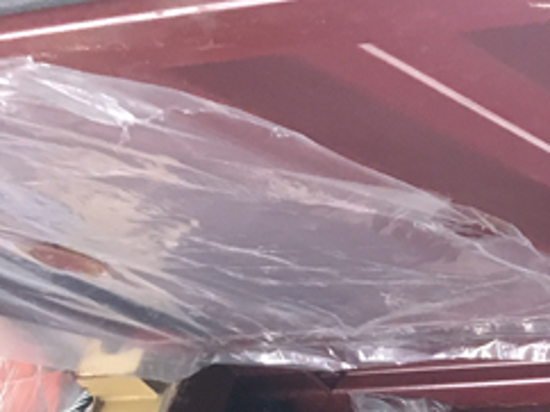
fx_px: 1714
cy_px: 664
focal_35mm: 108
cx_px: 1002
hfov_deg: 15.5
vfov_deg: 12.8
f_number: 2.2
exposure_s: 1/33
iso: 125
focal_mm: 4.15
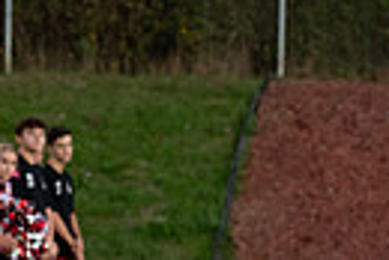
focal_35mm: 467
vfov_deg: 2.9
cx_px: 787
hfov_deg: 4.4
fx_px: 5052
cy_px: 276
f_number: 5.6
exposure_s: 1/250
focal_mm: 105
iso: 1000
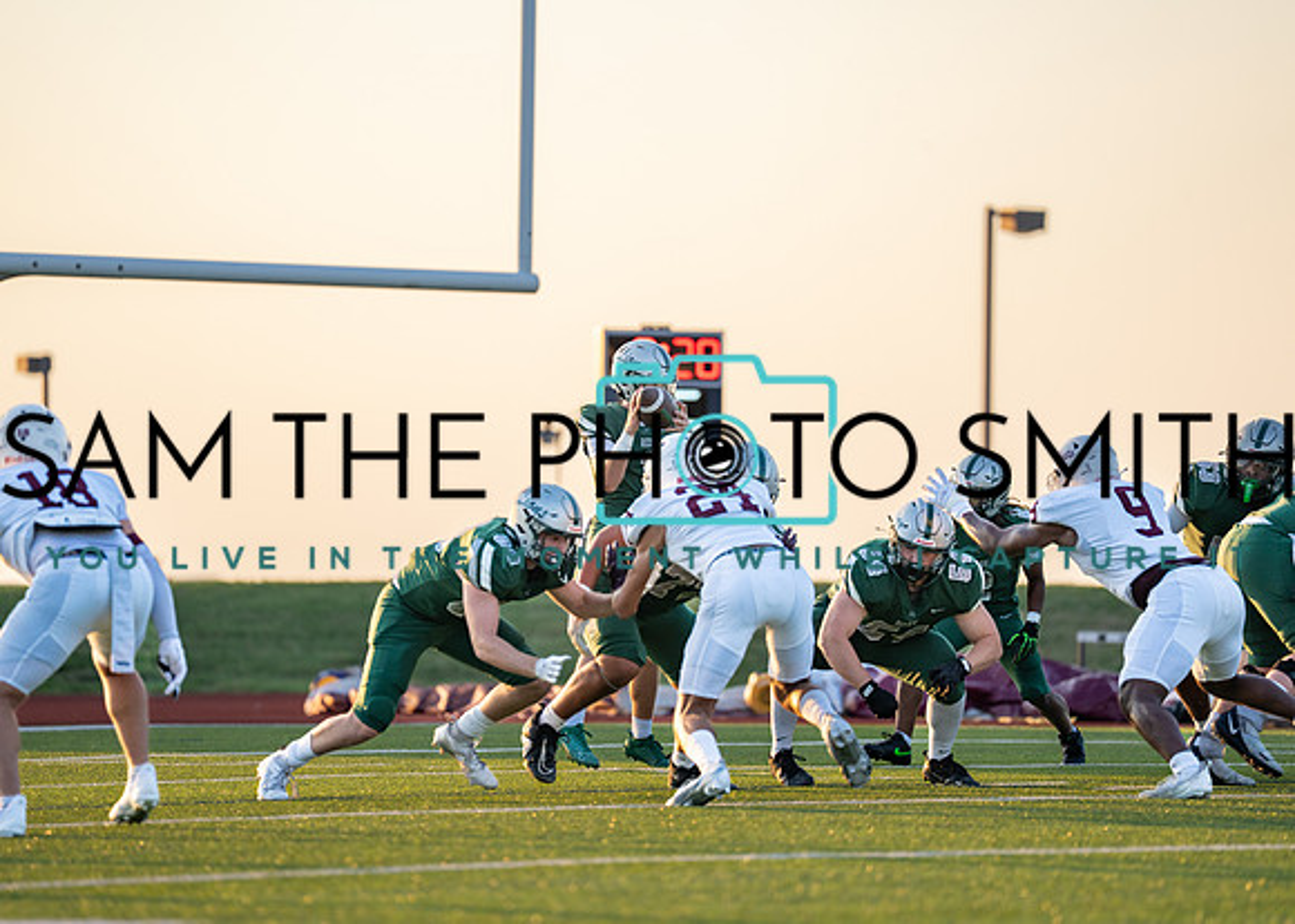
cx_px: 661
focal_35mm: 213
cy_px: 462
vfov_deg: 6.8
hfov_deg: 9.5
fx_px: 7824
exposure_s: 1/1250
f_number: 2.8
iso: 200
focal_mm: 200
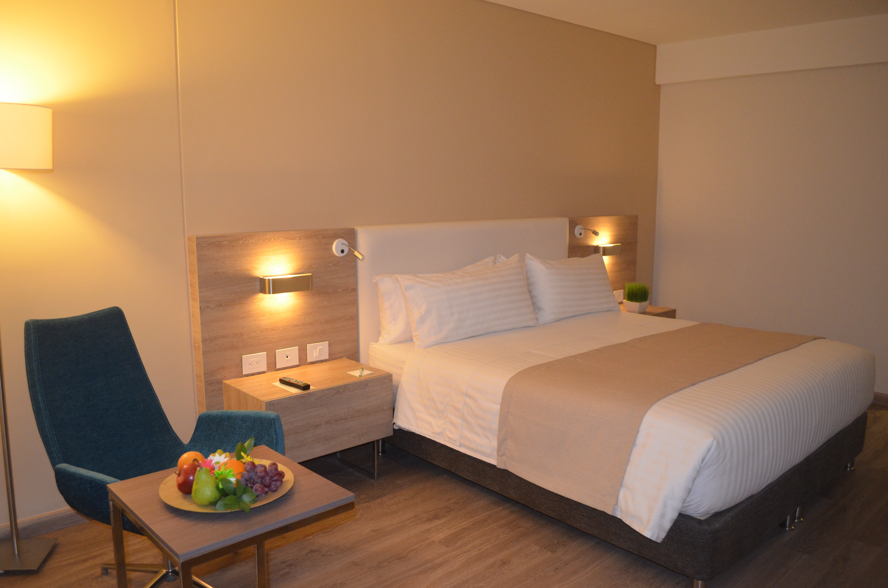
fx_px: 665
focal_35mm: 27
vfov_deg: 47.7
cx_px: 444
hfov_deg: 67.5
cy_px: 294
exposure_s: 1/60
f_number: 3.5
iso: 1600
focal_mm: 18
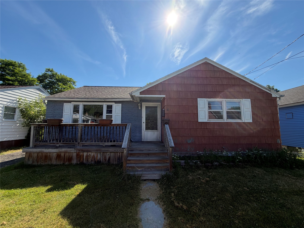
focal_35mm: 14
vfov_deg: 85.7
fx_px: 123
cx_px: 152
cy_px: 114
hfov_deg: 102.1
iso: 20
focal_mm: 2.22
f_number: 2.2
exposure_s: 1/770
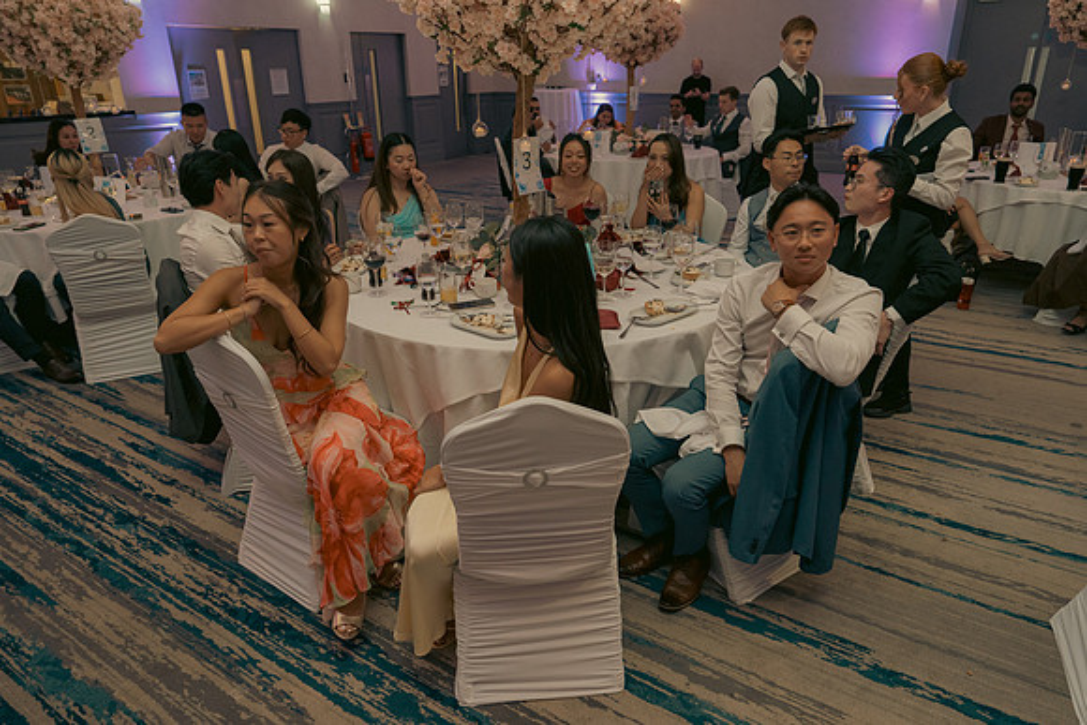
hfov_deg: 73.7
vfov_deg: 53.2
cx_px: 544
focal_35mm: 24
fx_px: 725
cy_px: 362
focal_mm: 24
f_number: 3.5
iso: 2500
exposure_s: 1/160
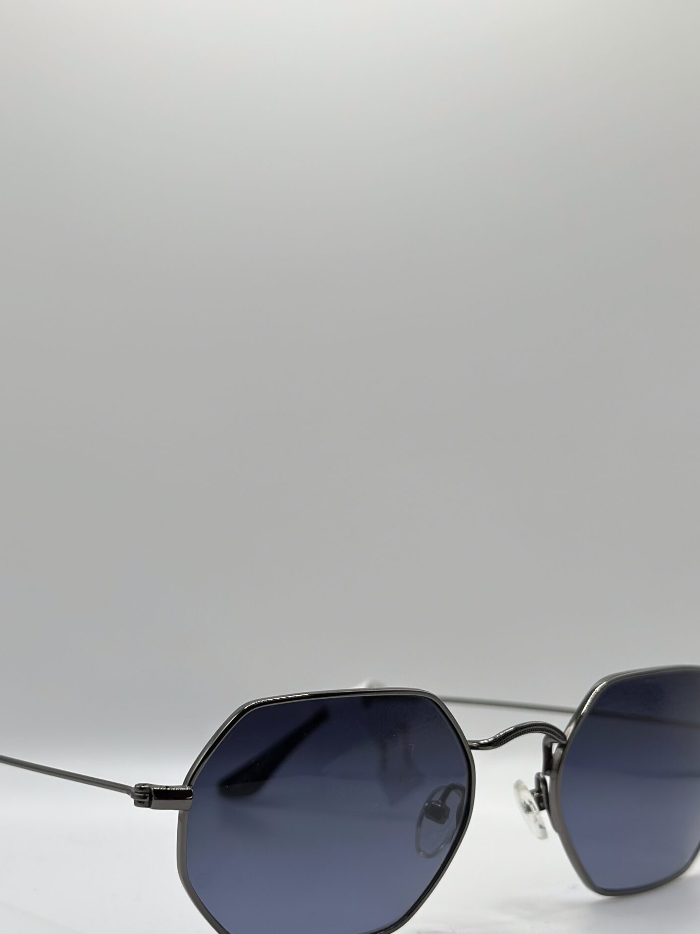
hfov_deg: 22.6
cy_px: 593
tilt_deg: -8.1
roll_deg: -1.8
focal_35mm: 65
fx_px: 1752
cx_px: 298
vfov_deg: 29.7
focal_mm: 6.86
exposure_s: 1/587
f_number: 1.78
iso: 80
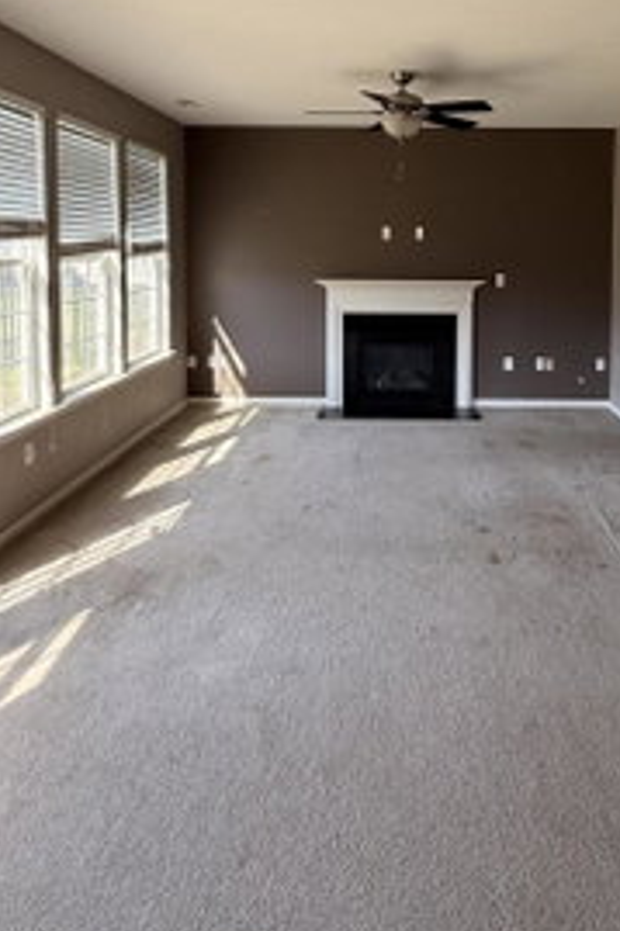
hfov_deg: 48.9
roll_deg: -0.6
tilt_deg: -2.6
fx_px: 672
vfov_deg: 66.9
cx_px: 395
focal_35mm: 26
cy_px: 287
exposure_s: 1/99
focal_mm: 2.22
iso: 100
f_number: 2.2
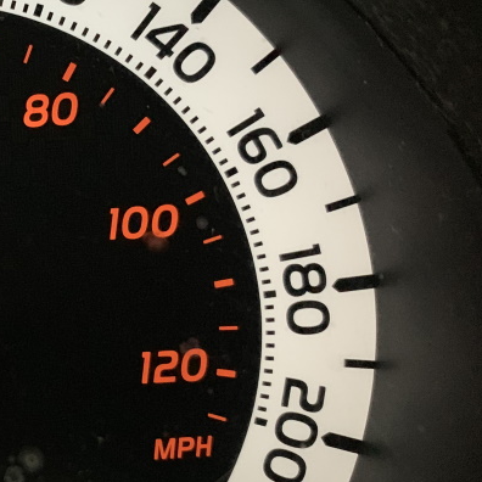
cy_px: 252
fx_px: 914
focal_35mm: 58
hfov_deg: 26.4
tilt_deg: -22.1
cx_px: -89
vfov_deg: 29.5
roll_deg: +2.0
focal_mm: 4.25
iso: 640
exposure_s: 1/30
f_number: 1.8
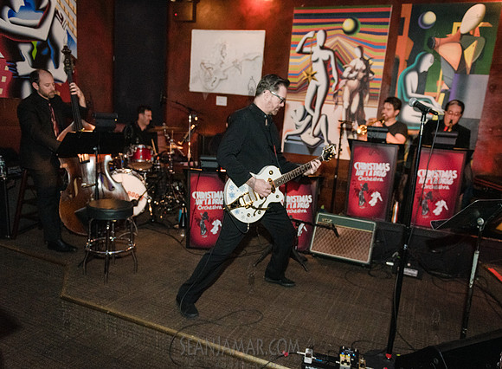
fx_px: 388
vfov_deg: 50.8
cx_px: 270
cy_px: 194
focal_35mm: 27
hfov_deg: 65.7
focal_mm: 24
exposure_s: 1/200
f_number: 2.8
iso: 4000
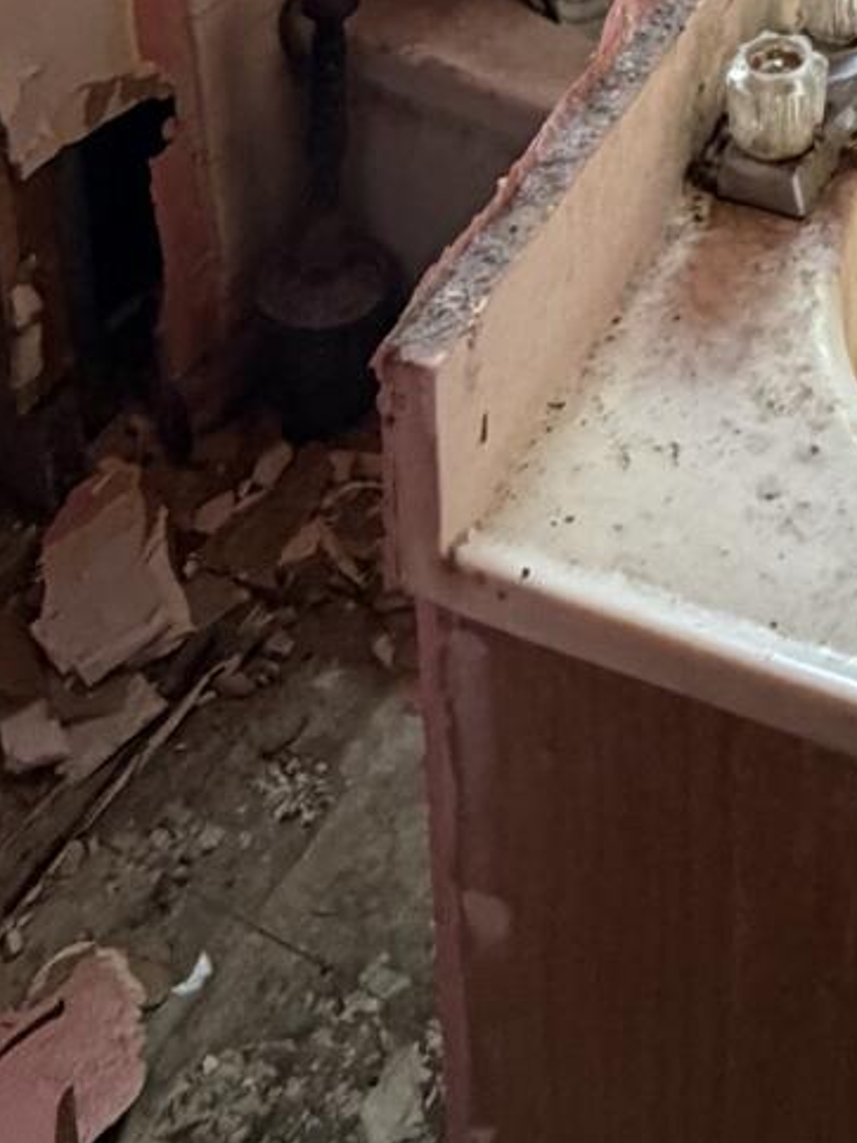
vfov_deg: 24.8
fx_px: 1915
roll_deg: -1.4
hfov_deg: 24.2
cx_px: 845
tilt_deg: -17.2
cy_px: -608
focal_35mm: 58
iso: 400
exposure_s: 1/60
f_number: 2.2
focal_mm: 2.22
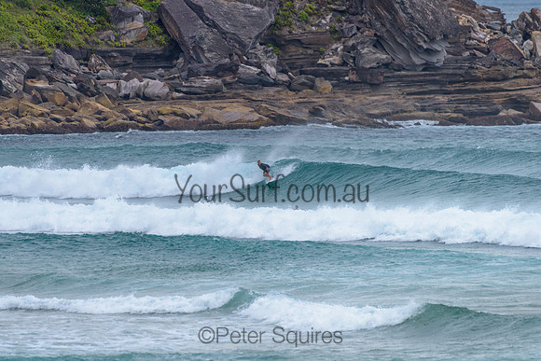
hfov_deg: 3.4
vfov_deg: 2.2
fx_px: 9216
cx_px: 263
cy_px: 176
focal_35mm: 613
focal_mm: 500
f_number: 5.6
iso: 500
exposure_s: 1/2000
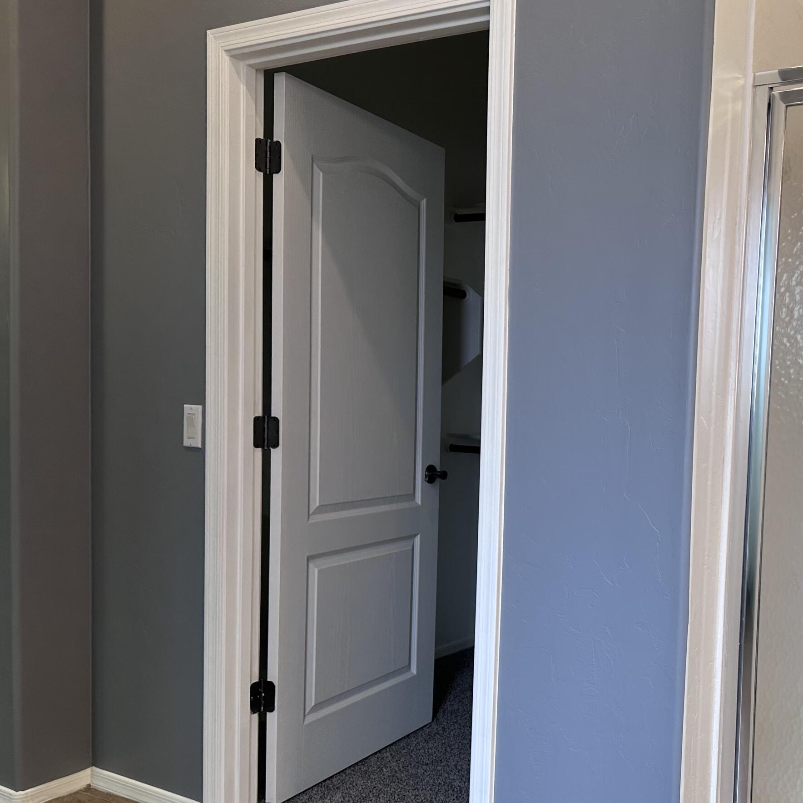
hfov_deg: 44.5
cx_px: 605
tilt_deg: -3.4
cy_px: 478
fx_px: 945
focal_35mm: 36
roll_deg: -2.1
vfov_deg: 45.8
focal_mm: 6.86
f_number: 1.78
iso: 125
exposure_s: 1/120
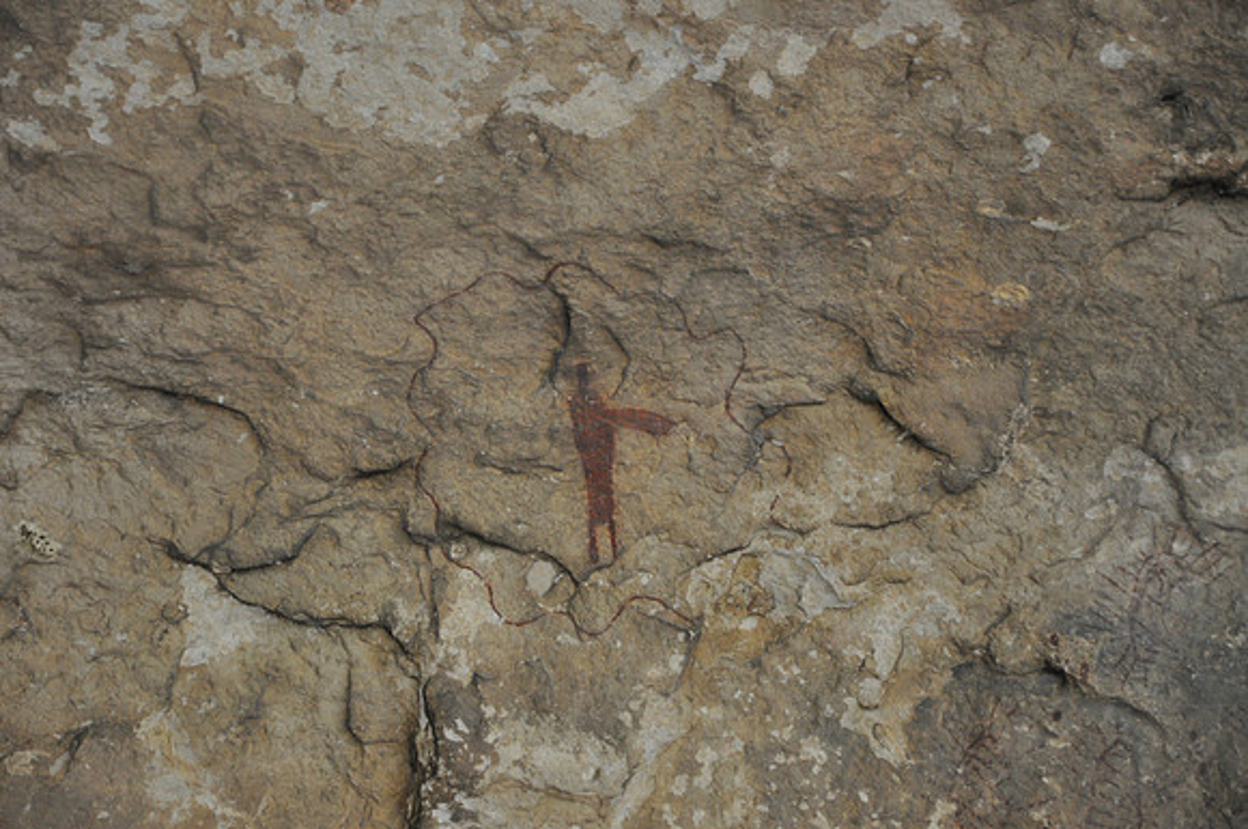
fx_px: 4154
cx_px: 624
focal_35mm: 120
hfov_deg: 17.1
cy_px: 414
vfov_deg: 11.4
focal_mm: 80
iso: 800
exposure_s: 1/60
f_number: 5.3
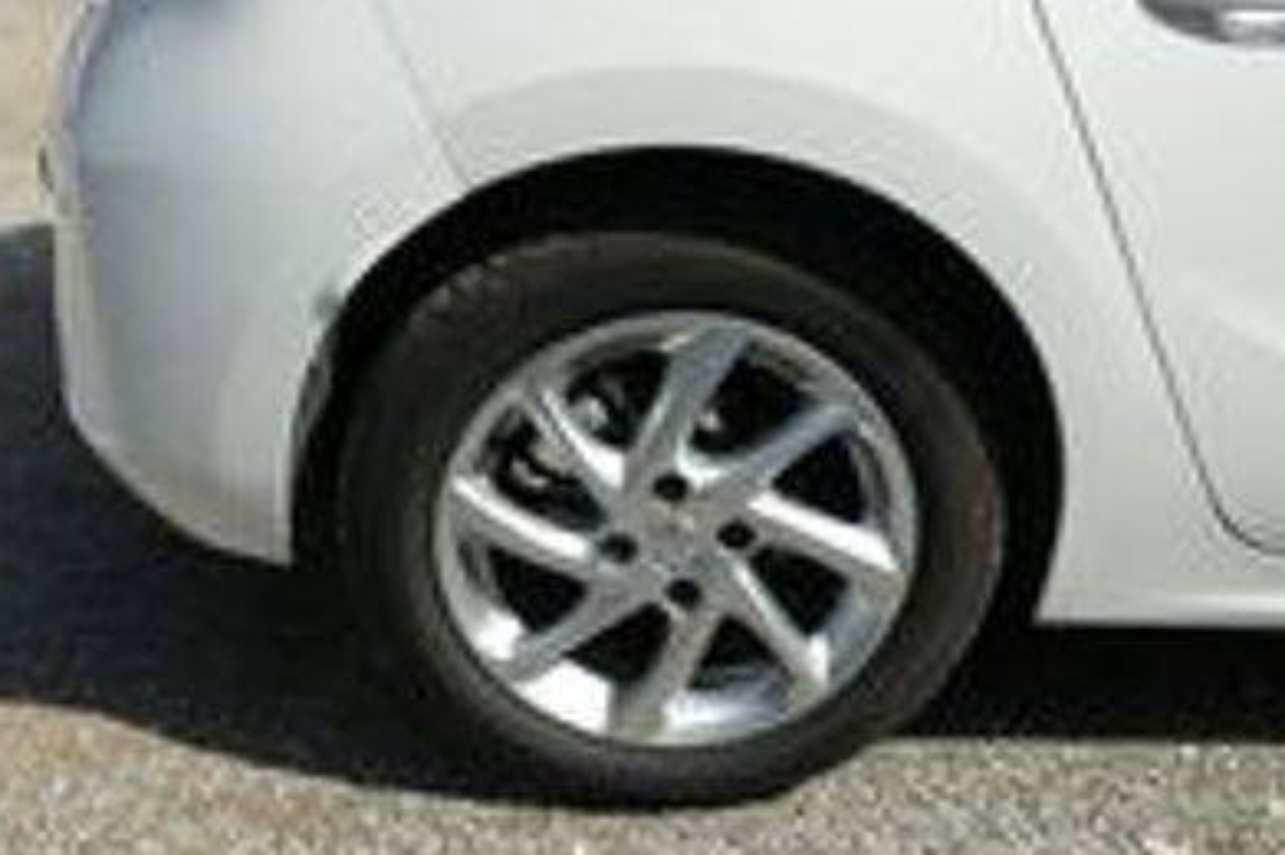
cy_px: 465
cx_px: 693
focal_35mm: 43
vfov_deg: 31.1
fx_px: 1534
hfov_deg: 45.4
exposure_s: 1/1600
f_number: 3.1
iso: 125
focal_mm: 12.9
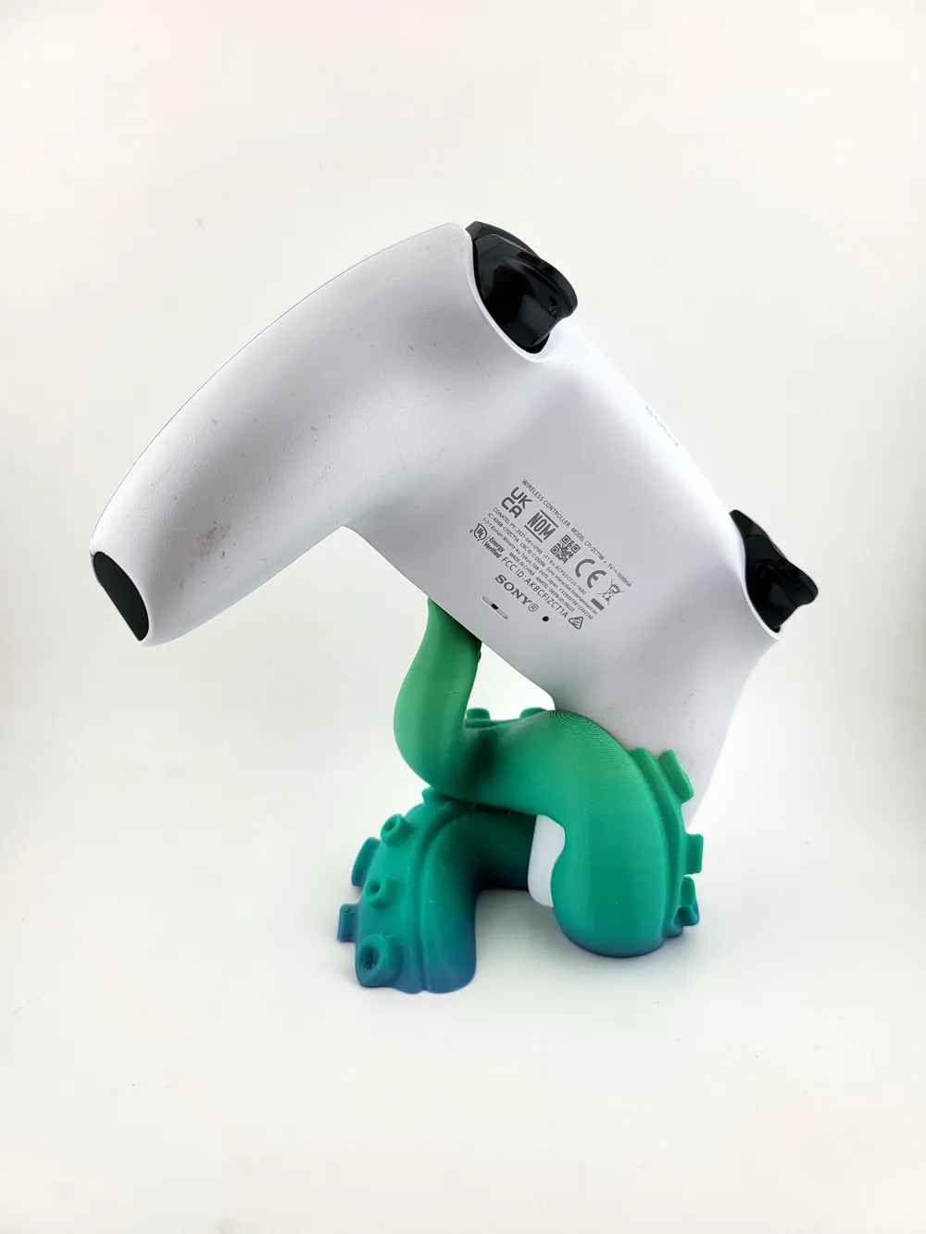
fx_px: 856
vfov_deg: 71.6
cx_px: 463
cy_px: 617
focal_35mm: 24
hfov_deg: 56.8
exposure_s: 1/833
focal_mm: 5
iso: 40
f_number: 1.8
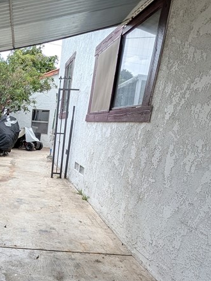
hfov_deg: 43.9
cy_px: 187
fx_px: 227
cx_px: 9
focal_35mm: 28
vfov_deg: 61.9
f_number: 1.7
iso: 53
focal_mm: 2.02
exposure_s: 1/1171
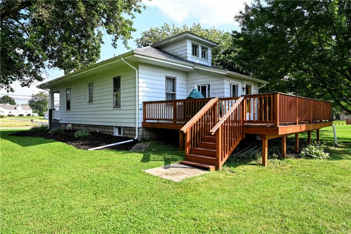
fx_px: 227
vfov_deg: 54.6
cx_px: 176
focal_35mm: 23
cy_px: 117
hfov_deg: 75.5
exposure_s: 1/60
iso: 100
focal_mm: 15.5
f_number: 9
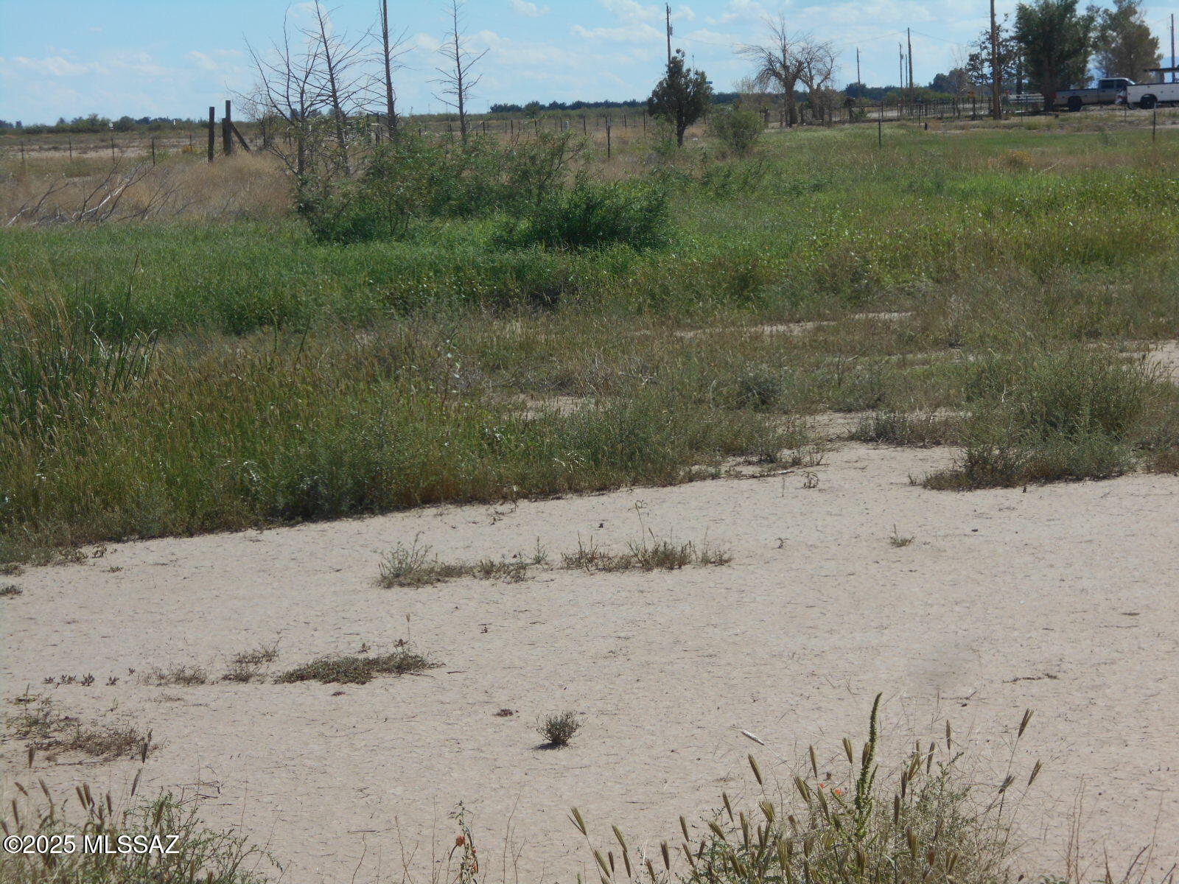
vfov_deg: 13.2
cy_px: 442
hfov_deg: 17.6
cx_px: 590
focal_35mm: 112
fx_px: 3815
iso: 80
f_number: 6
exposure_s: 1/640
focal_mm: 20.1
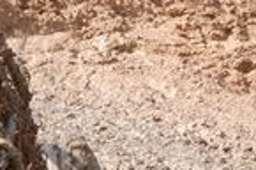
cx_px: -302
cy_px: 138
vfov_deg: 1.7
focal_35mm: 789
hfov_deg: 2.6
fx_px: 5597
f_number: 11
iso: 400
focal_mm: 95
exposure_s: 1/200
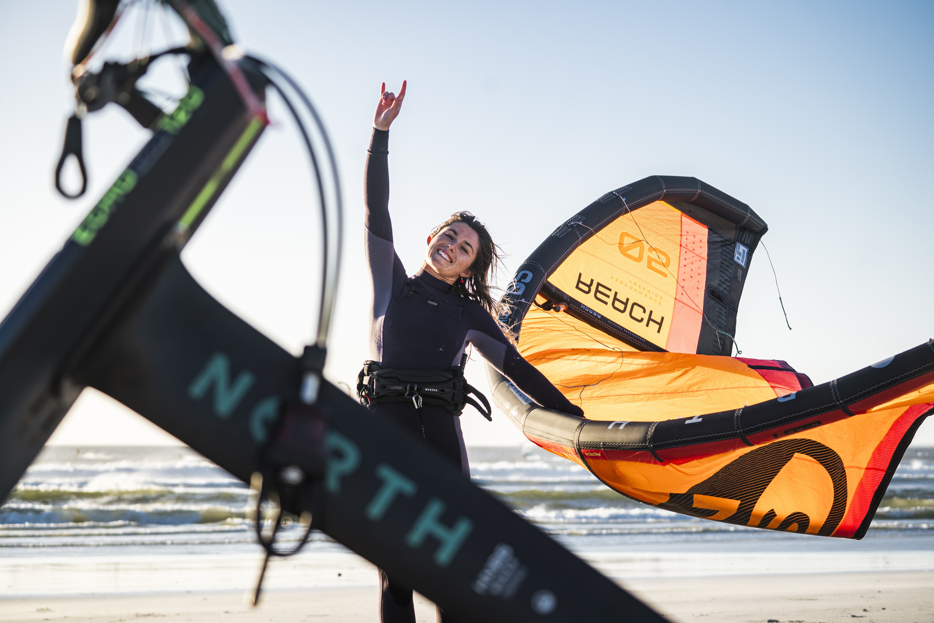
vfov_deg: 17.7
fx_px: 1998
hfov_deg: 26.3
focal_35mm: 77
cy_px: 312
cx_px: 467
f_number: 4.5
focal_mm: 77
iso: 100
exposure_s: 1/400
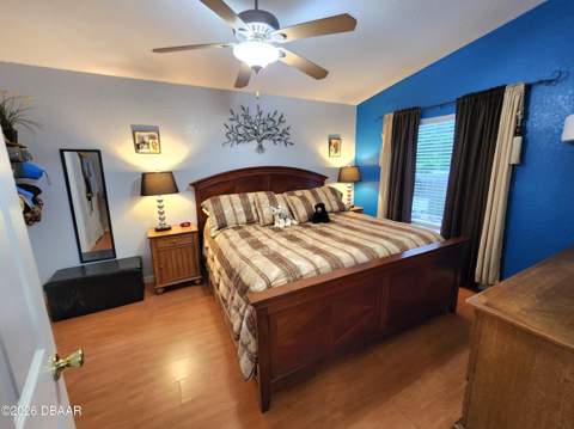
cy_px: 214
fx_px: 215
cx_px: 287
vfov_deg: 89.8
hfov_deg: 106.2
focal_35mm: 13
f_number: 2.2
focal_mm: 2.2
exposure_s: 1/30
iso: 320
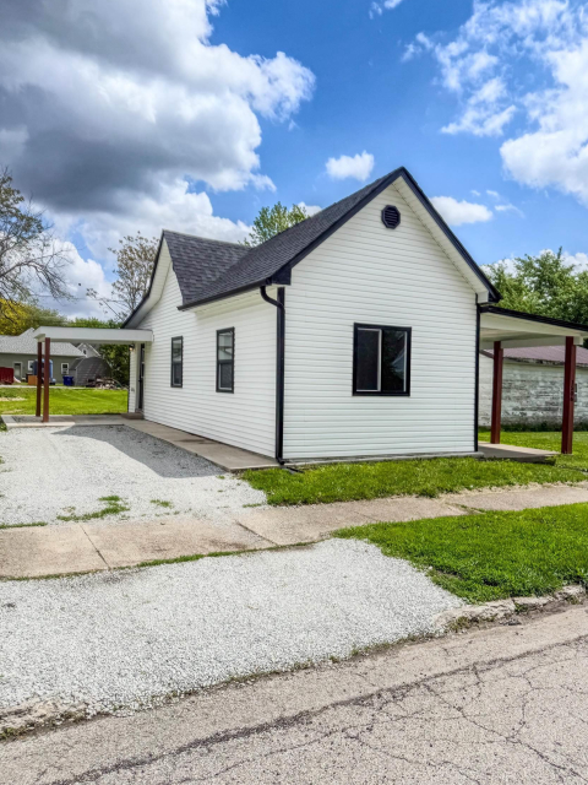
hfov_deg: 54.9
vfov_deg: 69.4
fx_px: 566
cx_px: 305
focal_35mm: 25
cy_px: 394
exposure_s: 1/12000
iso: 80
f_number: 1.8
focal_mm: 6.76
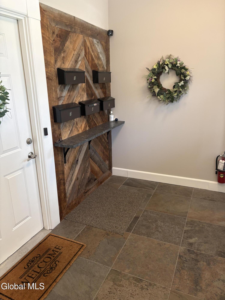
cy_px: 150
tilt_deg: -18.5
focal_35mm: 26
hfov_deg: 53.1
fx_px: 225
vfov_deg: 67.3
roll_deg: +1.0
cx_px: 112
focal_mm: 5.96
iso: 100
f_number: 1.6
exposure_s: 1/60
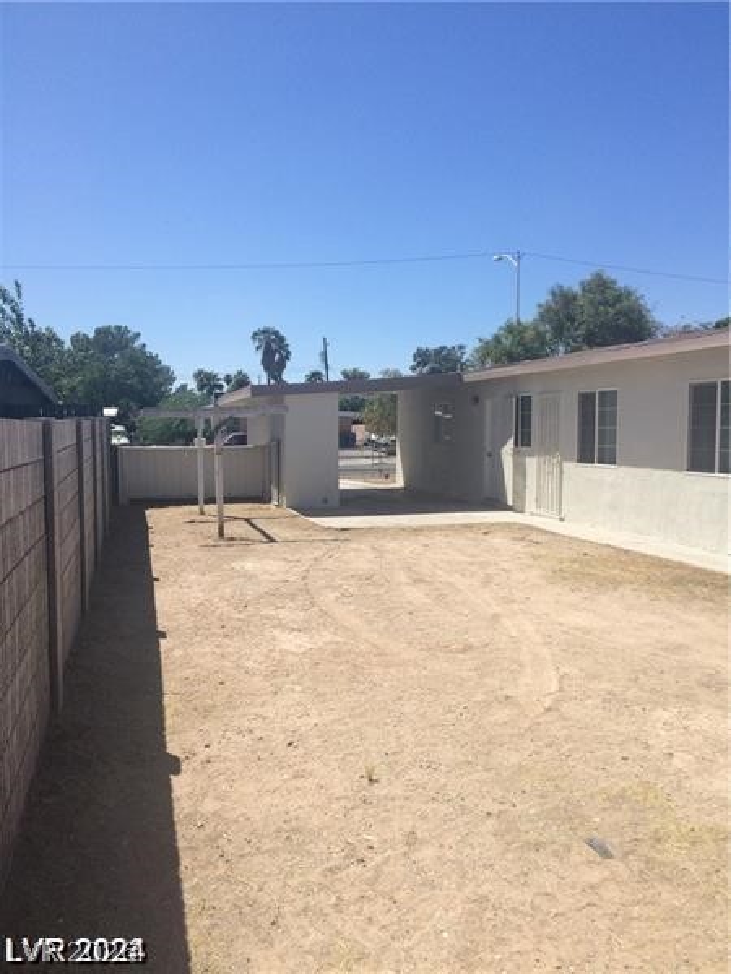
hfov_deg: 48.2
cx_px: 366
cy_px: 487
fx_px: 817
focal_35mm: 29
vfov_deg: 61.7
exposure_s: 1/2933
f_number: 2.2
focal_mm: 4.15
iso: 32
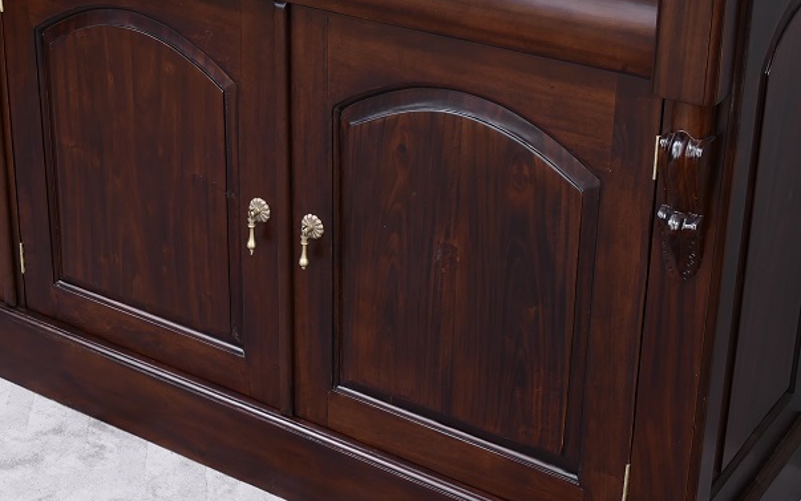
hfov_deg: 29.8
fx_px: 1506
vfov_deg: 18.8
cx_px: 387
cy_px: 133
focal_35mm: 69
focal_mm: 12.38
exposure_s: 1/3.2
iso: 125
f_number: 3.1
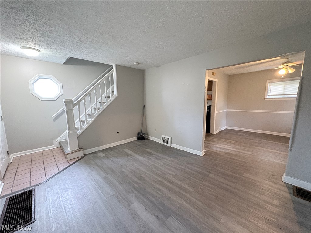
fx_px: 126
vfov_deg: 85.7
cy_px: 116
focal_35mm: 14
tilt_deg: -6.6
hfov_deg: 102.1
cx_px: 156
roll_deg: +1.9
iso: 500
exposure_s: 1/60
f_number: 2.2
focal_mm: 2.22
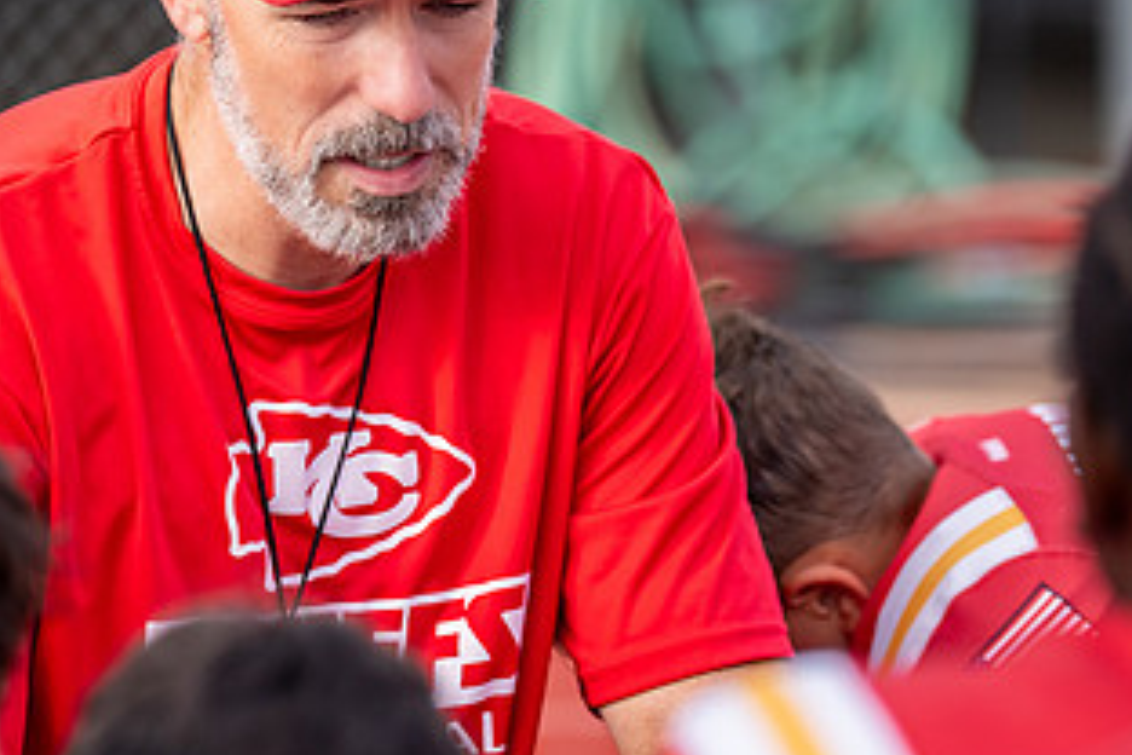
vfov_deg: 4.0
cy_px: 115
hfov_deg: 6.1
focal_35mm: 340
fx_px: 10690
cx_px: 412
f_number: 2.8
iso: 250
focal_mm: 147
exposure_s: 1/2000
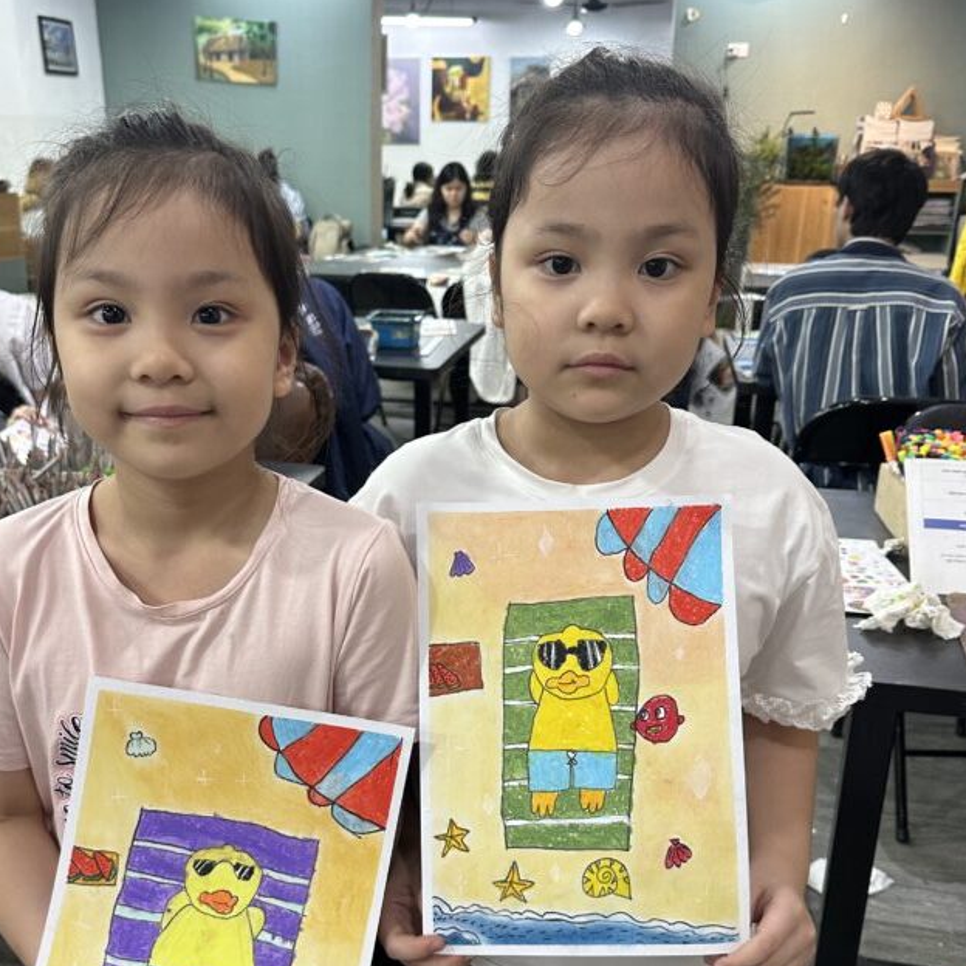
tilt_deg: -20.9
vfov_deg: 48.2
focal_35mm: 34
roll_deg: -1.6
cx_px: 432
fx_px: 1073
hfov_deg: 48.4
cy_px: 567
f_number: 1.78
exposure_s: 1/100
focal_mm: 6.86
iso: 200
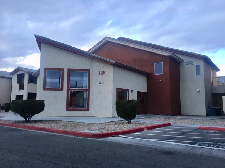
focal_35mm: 29
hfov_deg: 61.7
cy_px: 84
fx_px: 188
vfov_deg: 48.2
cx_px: 112
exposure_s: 1/30
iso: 32
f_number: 2.2
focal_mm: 4.15
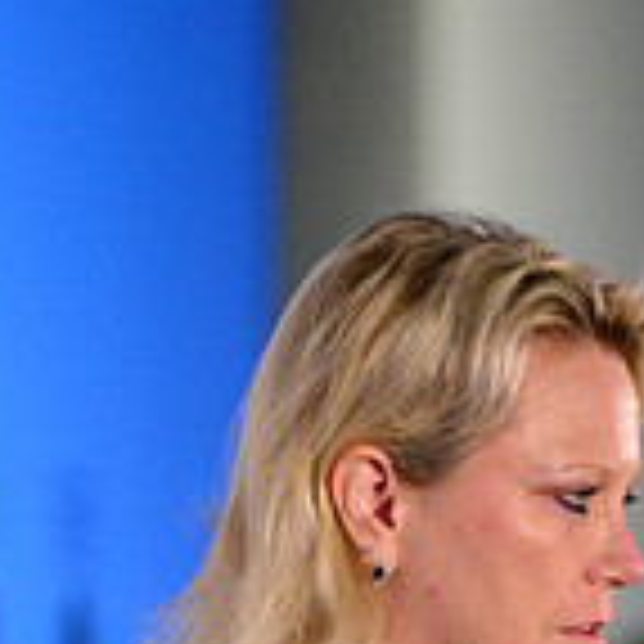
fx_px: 12376
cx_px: 381
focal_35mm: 588
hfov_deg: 3.0
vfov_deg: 3.0
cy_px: 1189
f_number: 2.8
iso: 4000
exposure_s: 1/250
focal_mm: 170
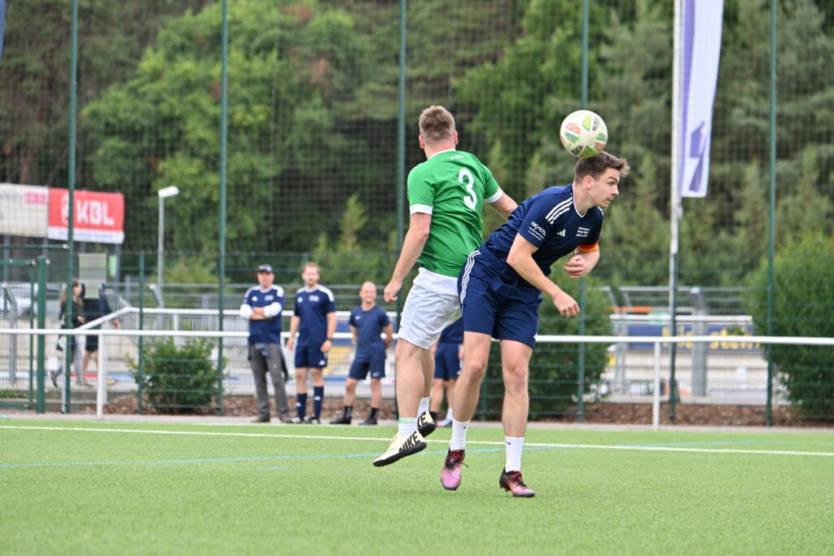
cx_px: 417
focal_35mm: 210
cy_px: 278
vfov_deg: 6.5
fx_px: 4865
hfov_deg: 9.8
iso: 720
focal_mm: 210
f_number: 5.3
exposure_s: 1/1600
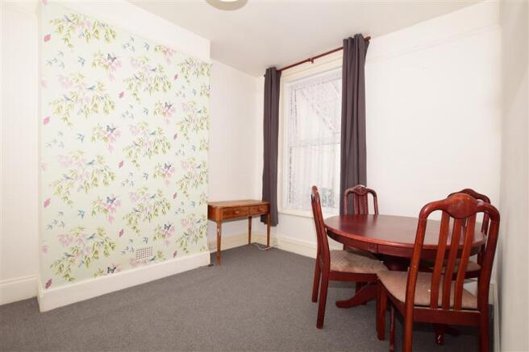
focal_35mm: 15
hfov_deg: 100.4
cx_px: 264
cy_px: 176
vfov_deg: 77.3
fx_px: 220
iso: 200
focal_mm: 10
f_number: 5
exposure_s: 1/80
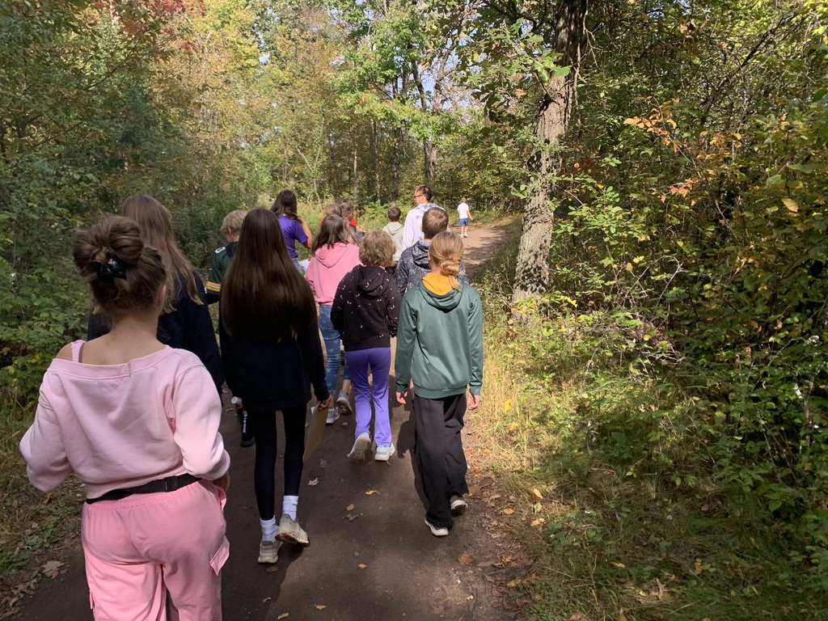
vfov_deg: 53.1
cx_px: 414
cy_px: 310
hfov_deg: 67.3
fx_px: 622
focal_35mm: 26
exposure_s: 1/1387
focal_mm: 4.25
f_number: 1.8
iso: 25
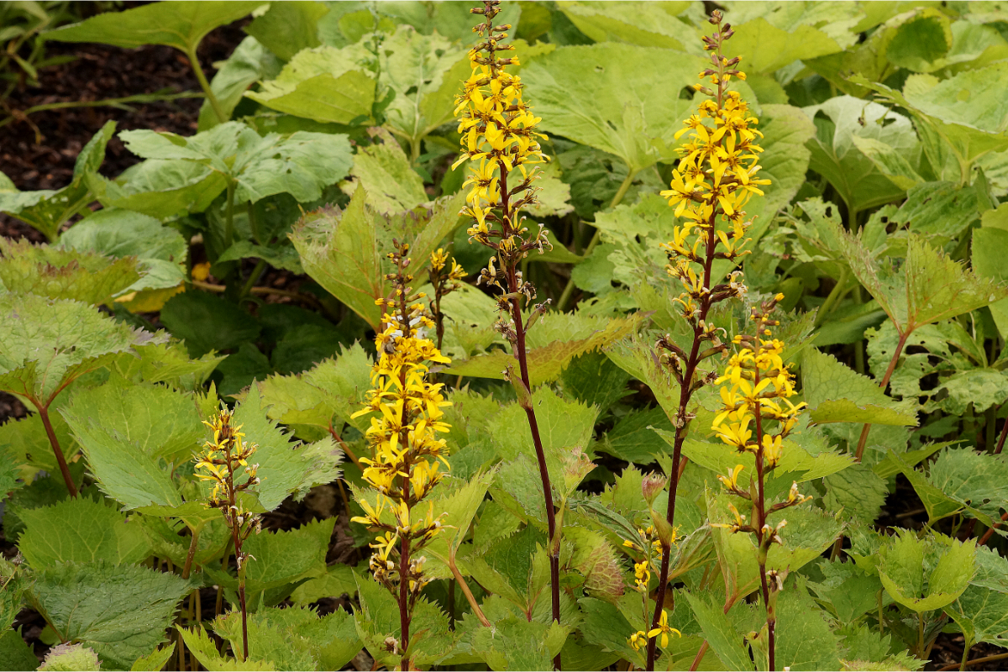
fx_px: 4200
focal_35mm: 150
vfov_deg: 9.1
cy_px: 336
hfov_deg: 13.7
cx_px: 504
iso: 640
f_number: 10
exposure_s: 1/160
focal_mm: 100
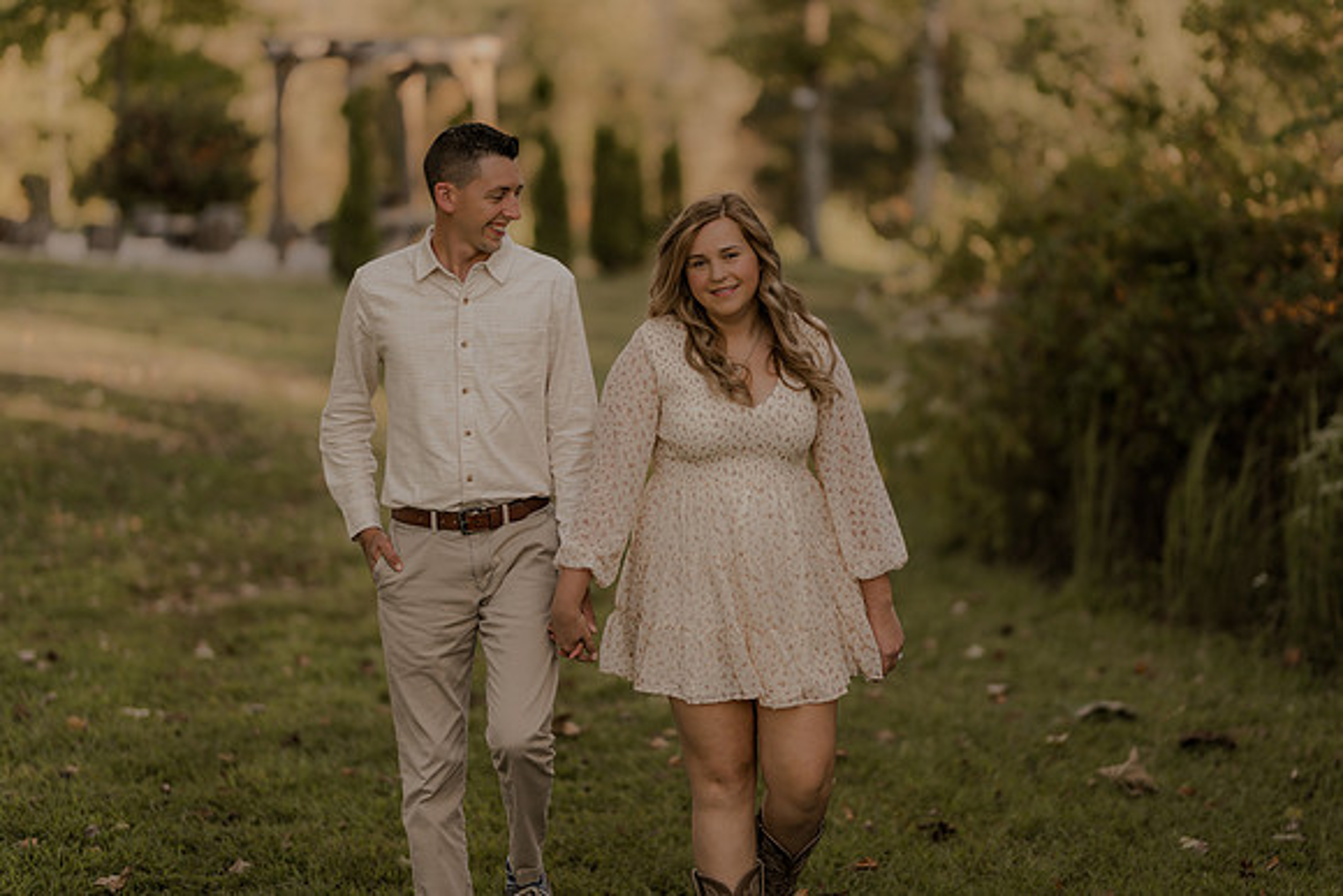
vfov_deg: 14.8
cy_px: 444
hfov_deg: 22.1
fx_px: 3439
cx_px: 677
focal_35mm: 92
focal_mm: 85
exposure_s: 1/640
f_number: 1.4
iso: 200
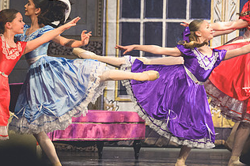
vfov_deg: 2.9
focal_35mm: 468
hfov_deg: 4.4
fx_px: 3247
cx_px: 49
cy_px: 36
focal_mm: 170
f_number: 2.8
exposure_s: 1/400
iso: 3600
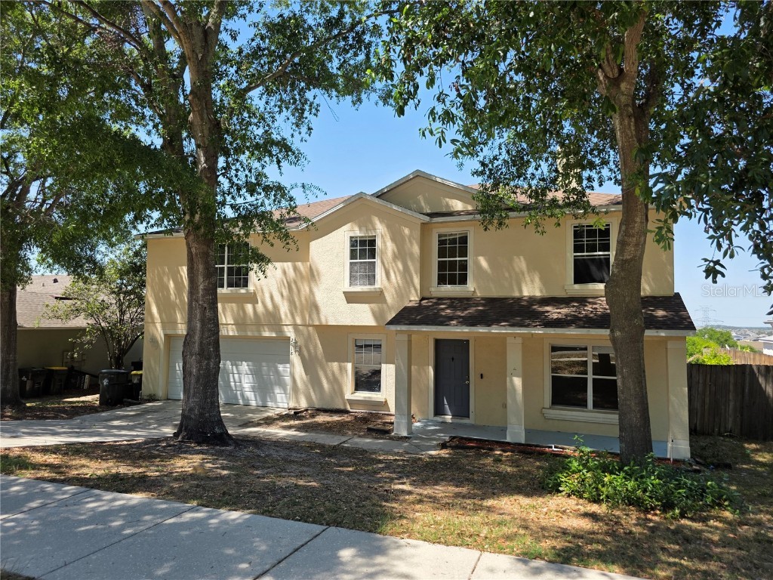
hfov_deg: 73.9
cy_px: 290
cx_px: 386
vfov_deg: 58.9
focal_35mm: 23
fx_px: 514
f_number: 1.7
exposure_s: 1/2537
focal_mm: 6.3
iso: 80
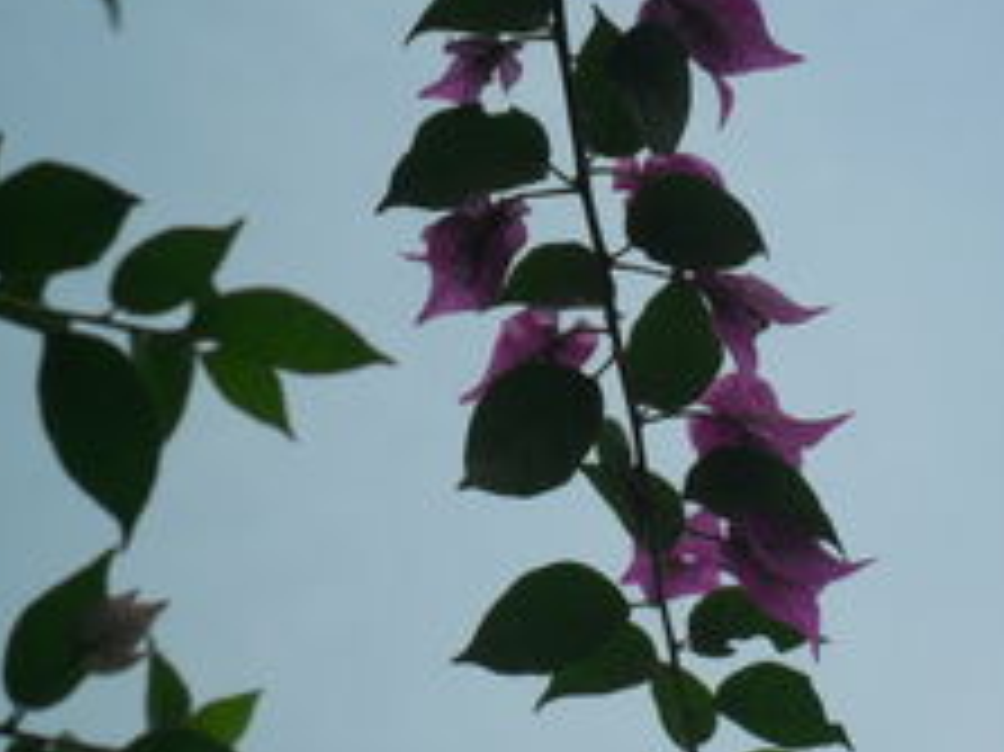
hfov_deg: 10.2
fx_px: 5624
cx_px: 747
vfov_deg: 7.6
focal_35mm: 194
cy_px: 540
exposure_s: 1/1000
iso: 100
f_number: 5
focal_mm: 19.6
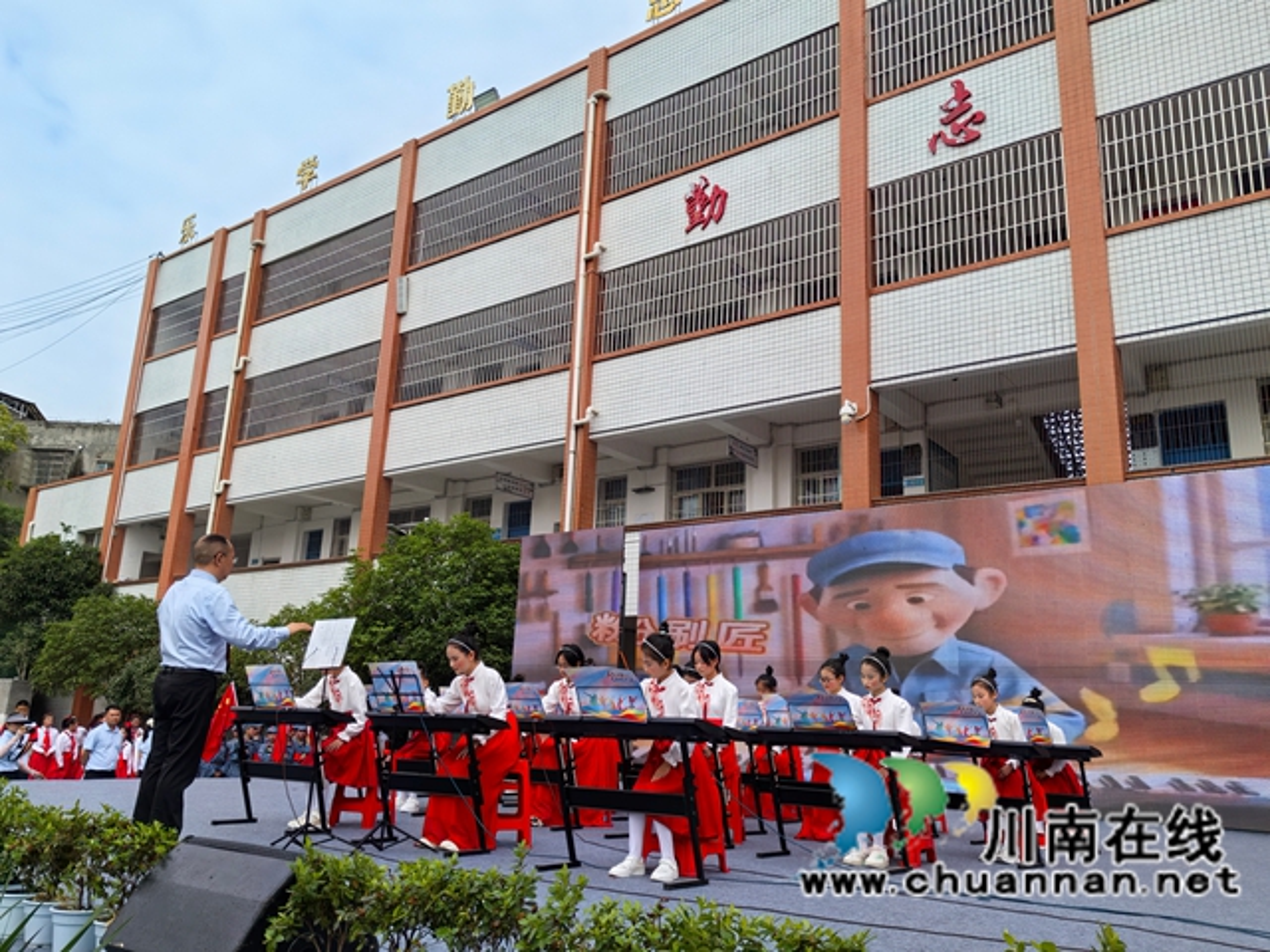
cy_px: 476
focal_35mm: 27
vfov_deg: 51.4
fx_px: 991
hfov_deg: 65.3
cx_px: 635
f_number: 1.9
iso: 50
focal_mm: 5.52
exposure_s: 1/2227
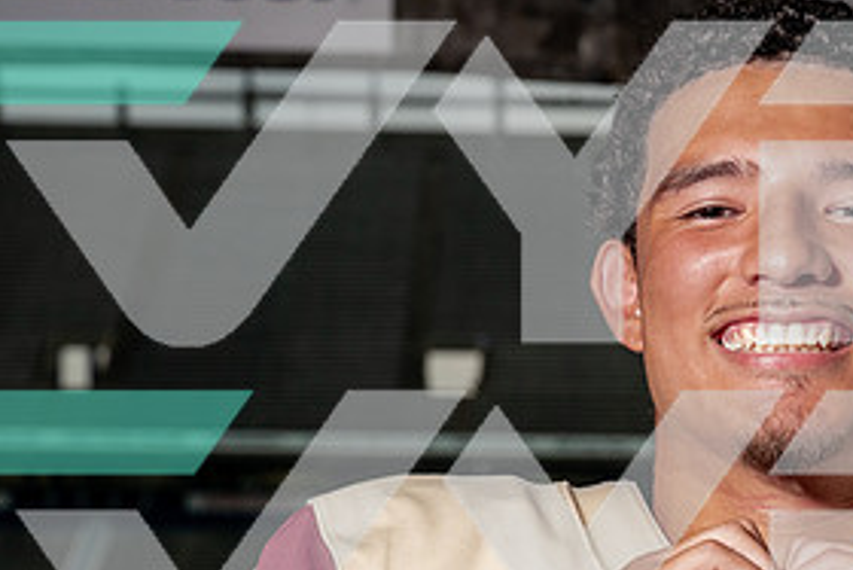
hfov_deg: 16.9
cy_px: 553
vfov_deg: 11.3
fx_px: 2845
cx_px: 710
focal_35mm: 120
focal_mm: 58
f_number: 6.3
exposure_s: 1/250
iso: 640
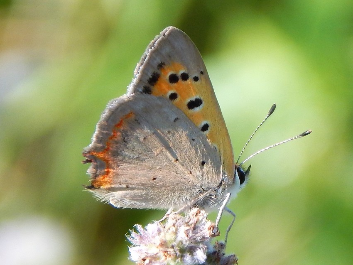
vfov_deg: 4.7
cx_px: 177
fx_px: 3223
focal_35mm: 316
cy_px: 132
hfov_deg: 6.3
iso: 160
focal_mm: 56.5
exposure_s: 1/250
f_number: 5.7
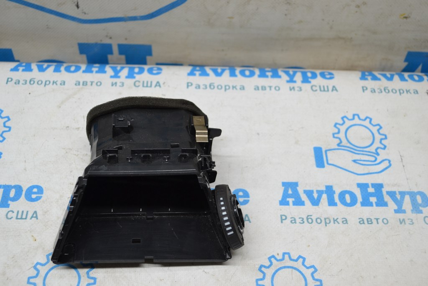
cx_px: 214
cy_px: 143
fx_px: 571
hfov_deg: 41.1
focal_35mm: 48
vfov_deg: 28.1
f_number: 4.8
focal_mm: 32
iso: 400
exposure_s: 1/80
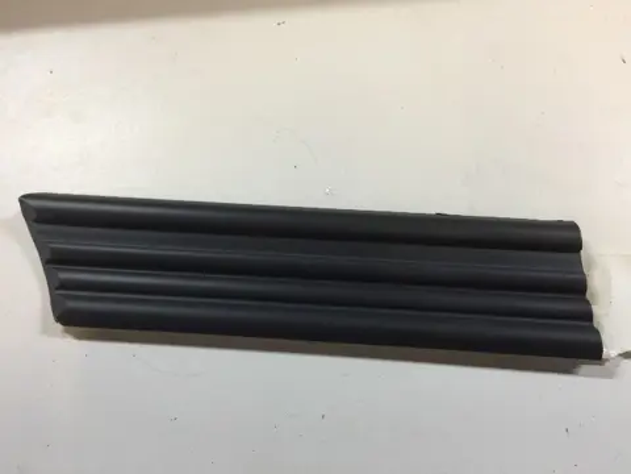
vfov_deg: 48.2
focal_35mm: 29
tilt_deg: -68.6
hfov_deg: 61.7
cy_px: 237
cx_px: 316
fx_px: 529
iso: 100
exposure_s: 1/33
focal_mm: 4.15
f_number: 2.2
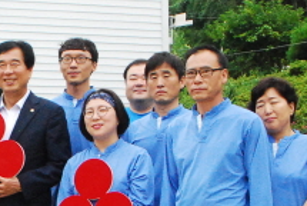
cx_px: 10
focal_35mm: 117
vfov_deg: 11.8
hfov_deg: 17.1
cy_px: 99
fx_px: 999
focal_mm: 24
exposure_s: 1/640
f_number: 8
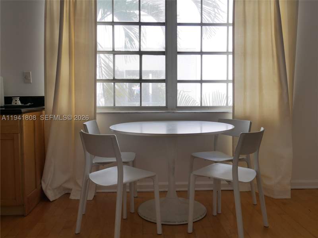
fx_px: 294
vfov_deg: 44.2
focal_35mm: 32
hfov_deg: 56.8
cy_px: 119
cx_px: 159
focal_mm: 16
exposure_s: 1/160
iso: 200
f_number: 4
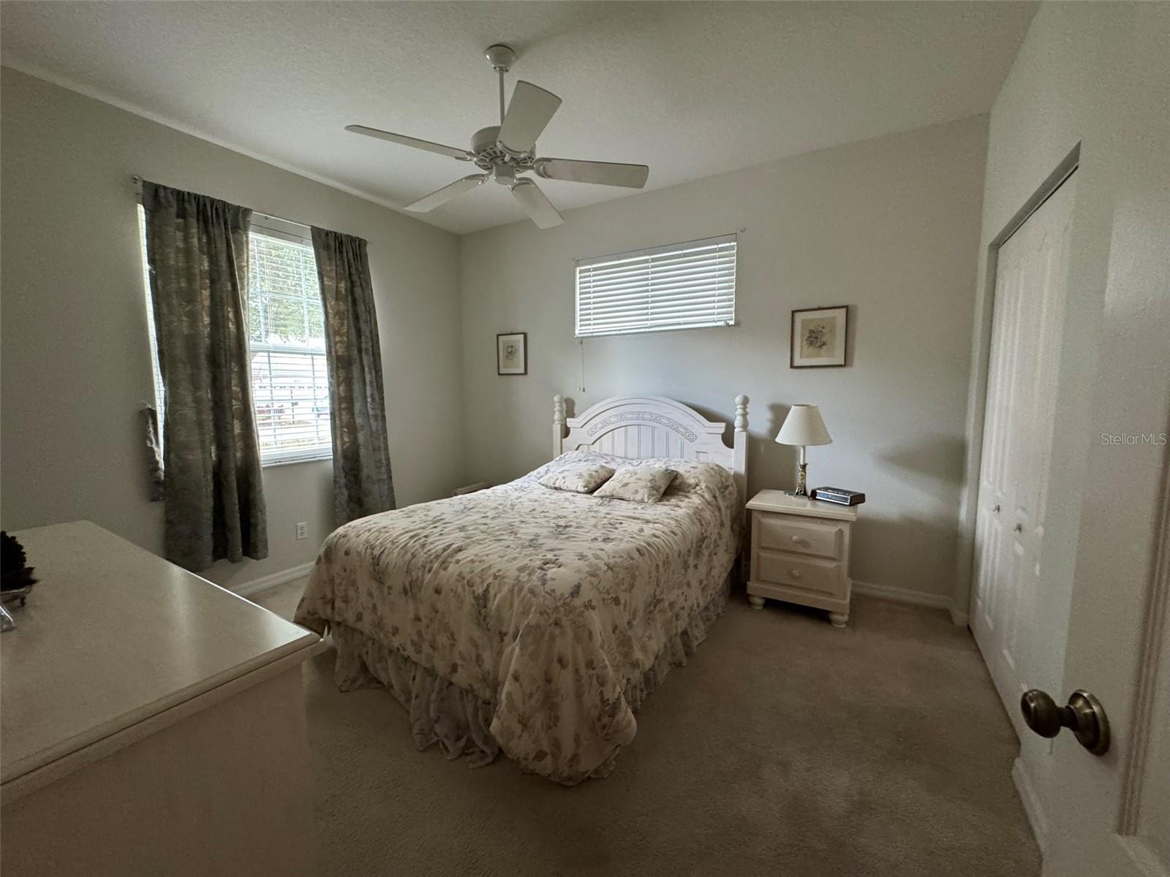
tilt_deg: -6.3
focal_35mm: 14
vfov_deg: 85.7
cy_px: 438
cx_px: 585
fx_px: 473
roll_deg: -0.2
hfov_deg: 102.1
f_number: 2.2
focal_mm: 2.22
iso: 640
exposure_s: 1/60
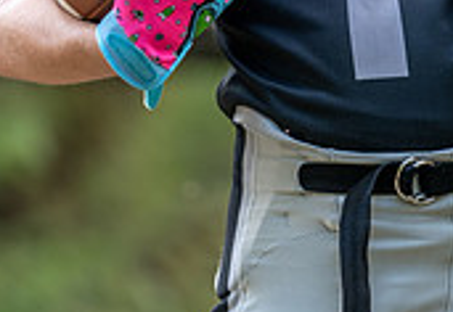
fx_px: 6907
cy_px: -182
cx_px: 443
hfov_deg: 3.8
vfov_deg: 2.6
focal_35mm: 543
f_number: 2.8
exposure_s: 1/320
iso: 500
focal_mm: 150
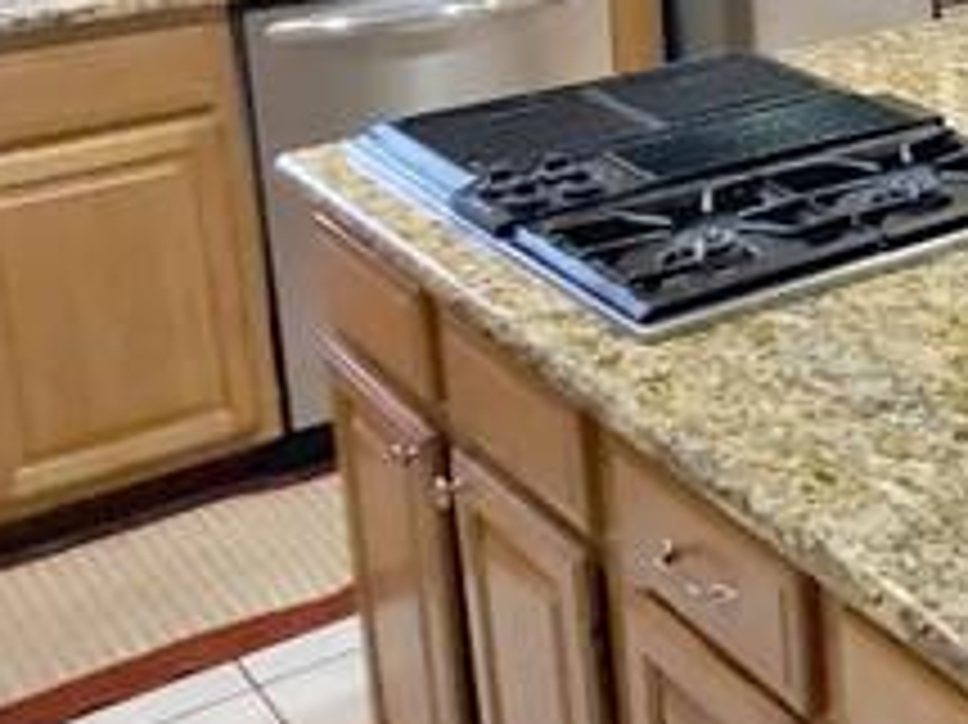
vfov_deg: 22.3
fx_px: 1733
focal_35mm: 62
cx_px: 1355
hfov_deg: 25.4
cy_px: -72
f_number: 2.2
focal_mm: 1.8
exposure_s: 1/59
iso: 200
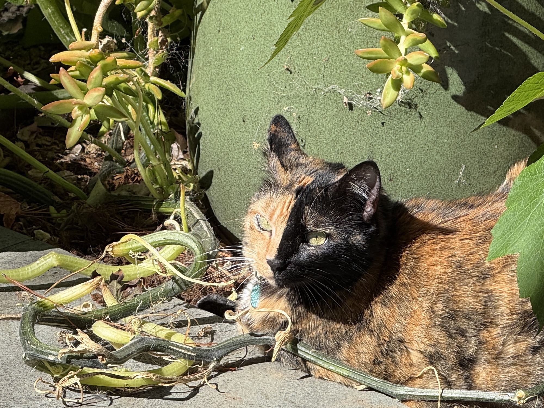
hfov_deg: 16.4
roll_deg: -4.3
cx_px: 272
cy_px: 204
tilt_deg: -21.4
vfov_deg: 12.3
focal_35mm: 120
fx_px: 1886
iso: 50
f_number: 2.8
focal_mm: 15.66
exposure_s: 1/707
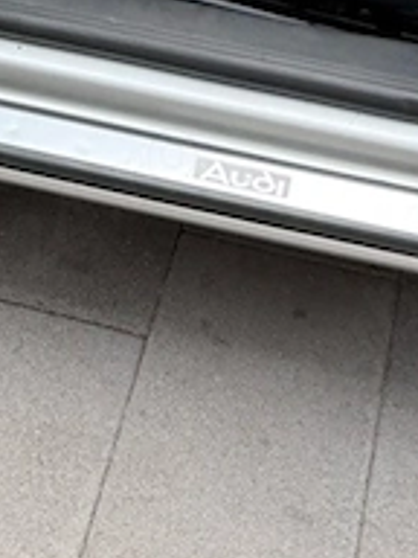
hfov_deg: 14.8
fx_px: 1610
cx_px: 125
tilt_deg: -25.9
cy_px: -570
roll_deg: +2.1
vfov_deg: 15.5
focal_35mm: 100
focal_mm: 6.76
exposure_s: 1/243
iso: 125
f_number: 1.78
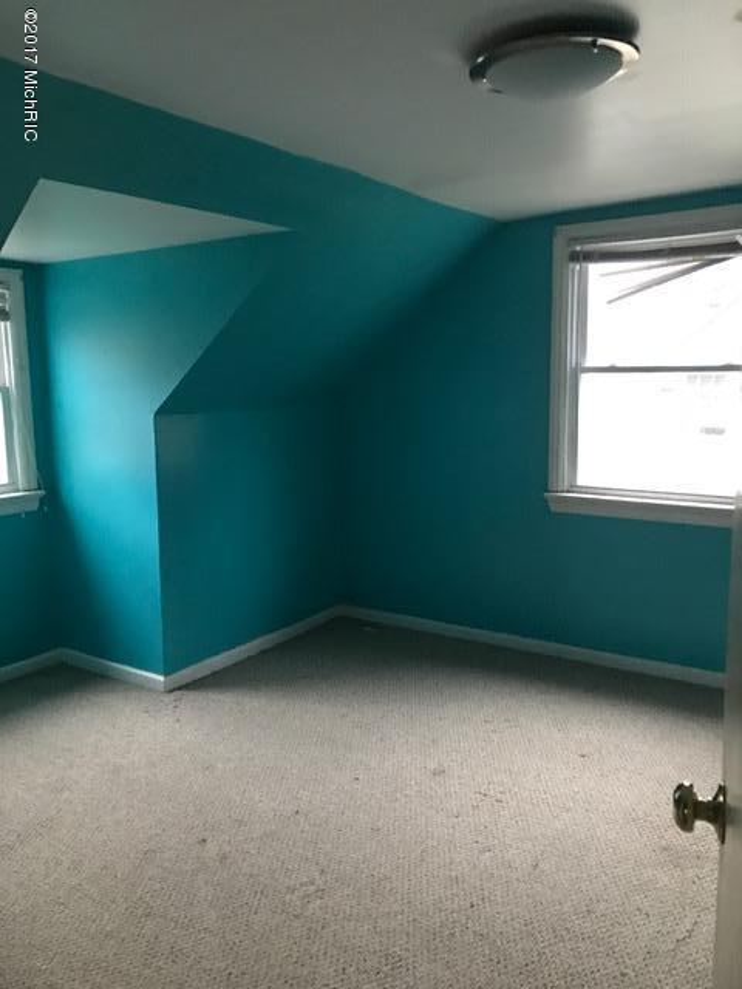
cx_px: 371
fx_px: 800
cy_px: 494
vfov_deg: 63.4
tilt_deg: -7.7
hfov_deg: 49.7
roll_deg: +1.1
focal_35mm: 28
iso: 80
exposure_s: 1/5
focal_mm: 3.99
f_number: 1.8
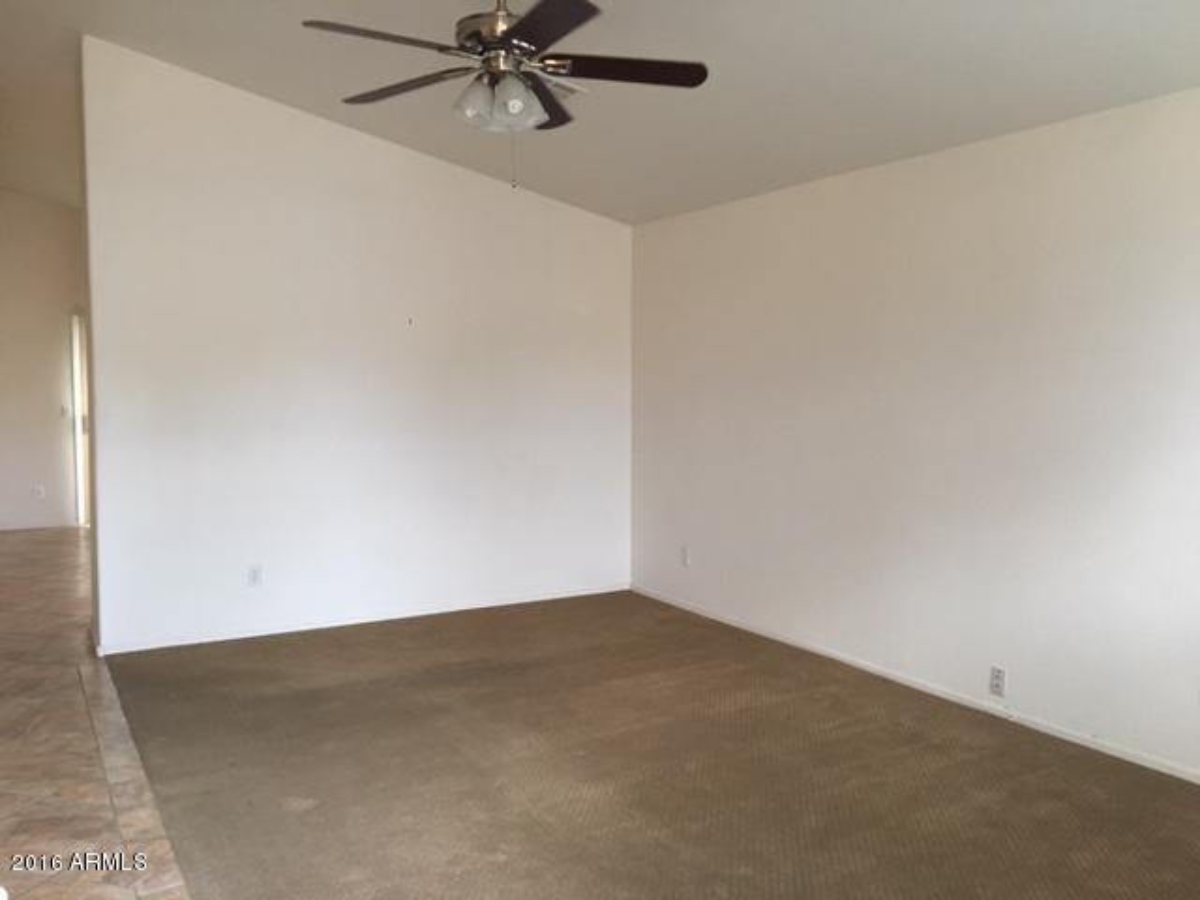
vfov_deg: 48.2
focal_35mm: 29
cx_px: 600
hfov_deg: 61.7
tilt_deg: -3.9
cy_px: 450
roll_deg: -0.1
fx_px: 1005
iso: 100
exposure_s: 1/30
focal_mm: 4.15
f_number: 2.2
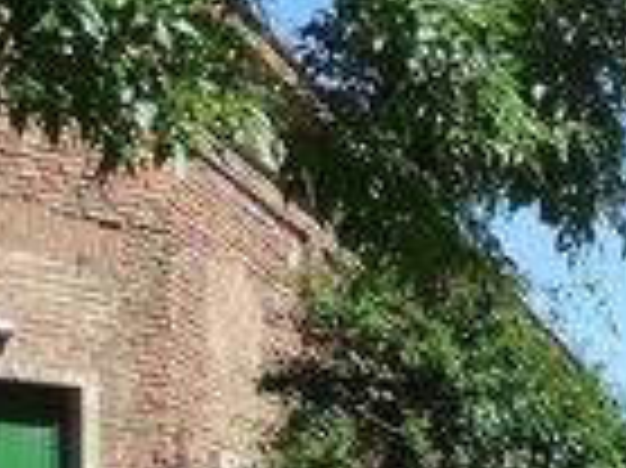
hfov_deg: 12.5
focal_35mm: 144
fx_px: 2602
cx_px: 1126
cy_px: 904
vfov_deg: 9.7
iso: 125
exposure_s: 1/800
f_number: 3.3
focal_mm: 4.3
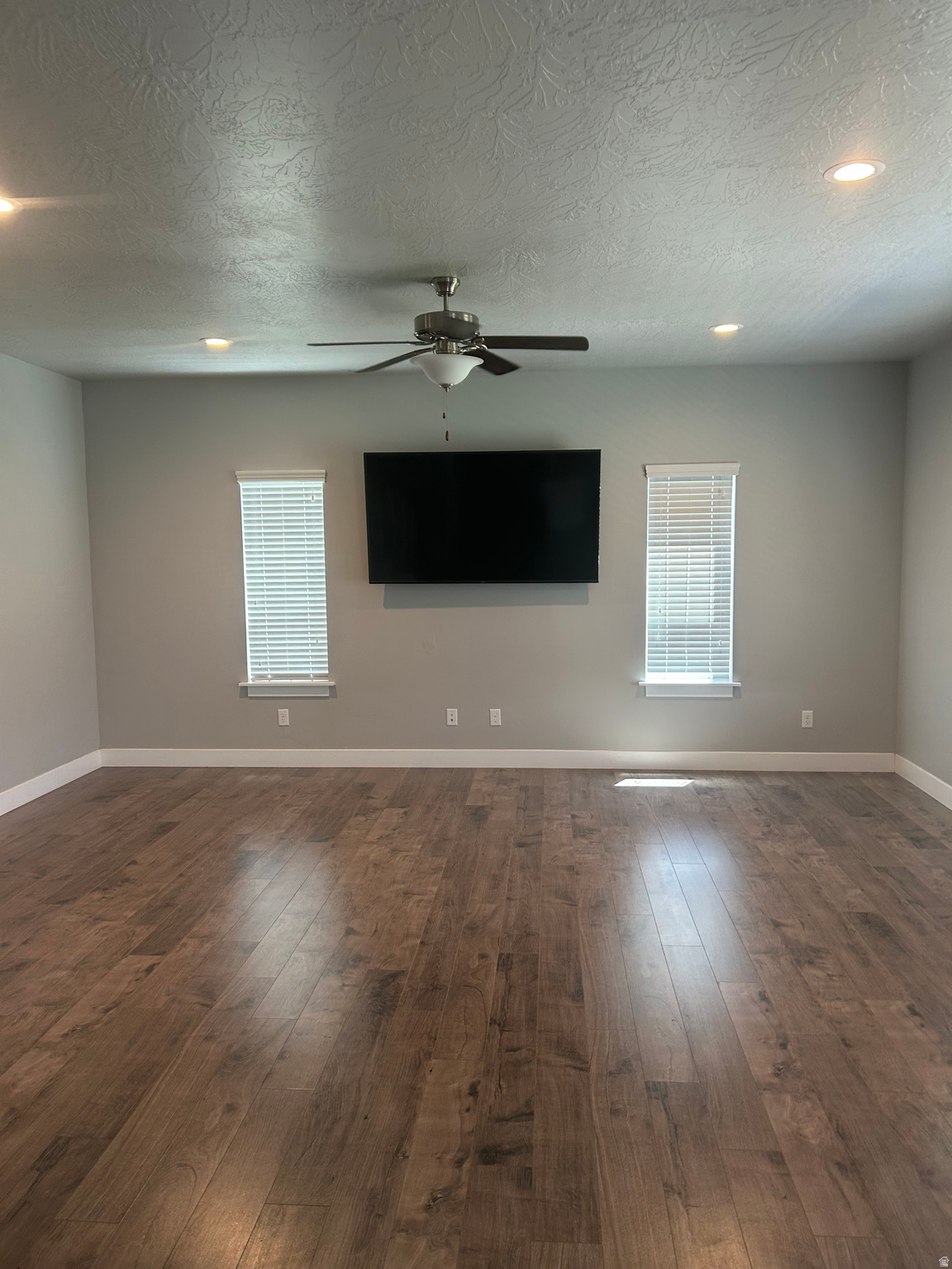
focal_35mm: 26
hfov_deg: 53.1
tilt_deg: -3.4
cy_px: 634
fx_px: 953
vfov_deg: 67.3
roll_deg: +1.3
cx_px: 476
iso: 100
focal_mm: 5.7
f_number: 1.5
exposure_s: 1/60
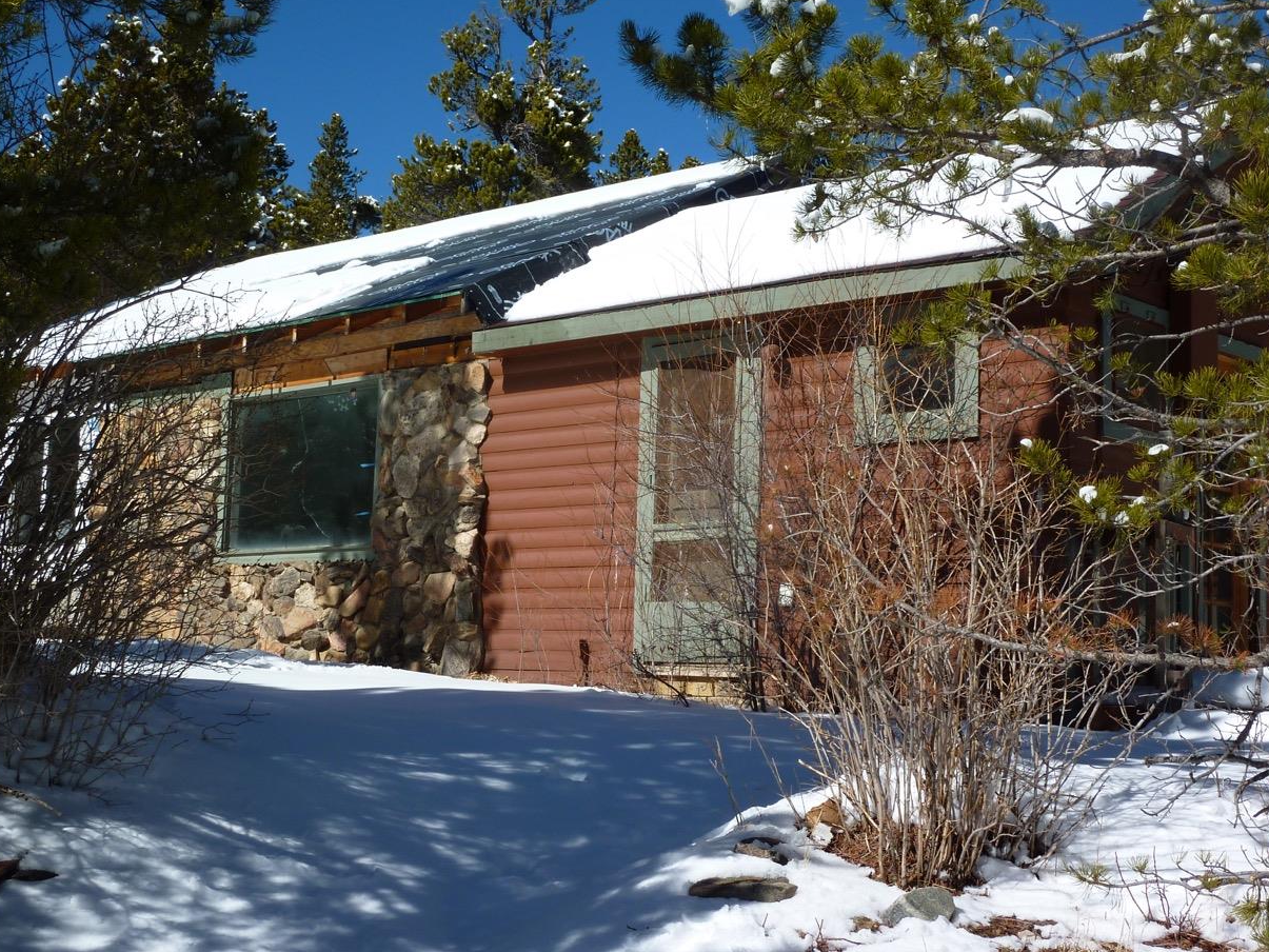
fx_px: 1870
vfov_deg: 28.6
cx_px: 610
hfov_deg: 37.5
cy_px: 481
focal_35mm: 51
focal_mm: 7.9
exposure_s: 1/400
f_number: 5.6
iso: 80
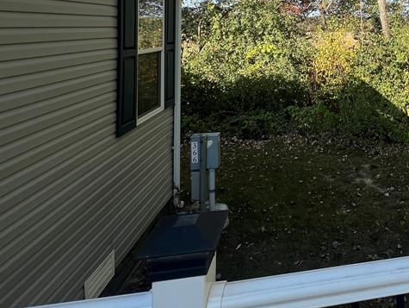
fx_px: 331
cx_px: 372
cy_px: 19
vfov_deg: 44.3
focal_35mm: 28
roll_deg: +0.4
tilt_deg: +2.5
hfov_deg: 54.7
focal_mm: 1.57
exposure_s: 1/673
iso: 32
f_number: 1.8
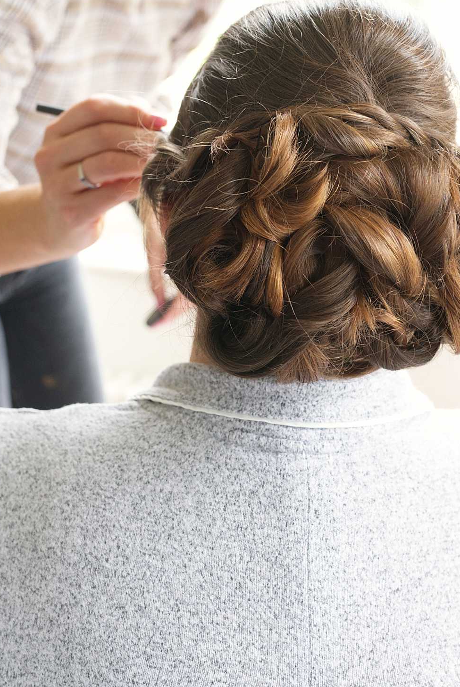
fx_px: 1147
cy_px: 222
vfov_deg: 33.1
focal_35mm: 60
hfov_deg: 22.7
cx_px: 259
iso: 800
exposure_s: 1/125
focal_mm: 35
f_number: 4.5
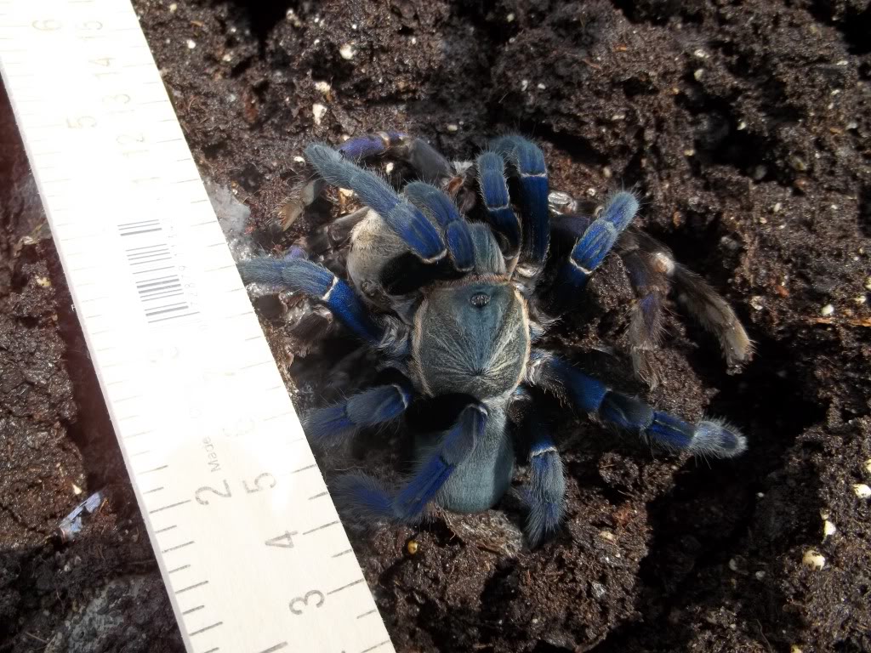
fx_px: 830
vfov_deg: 42.9
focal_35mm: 33
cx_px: 436
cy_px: 326
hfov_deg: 55.4
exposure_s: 1/400
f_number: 3.3
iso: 64
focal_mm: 5.9
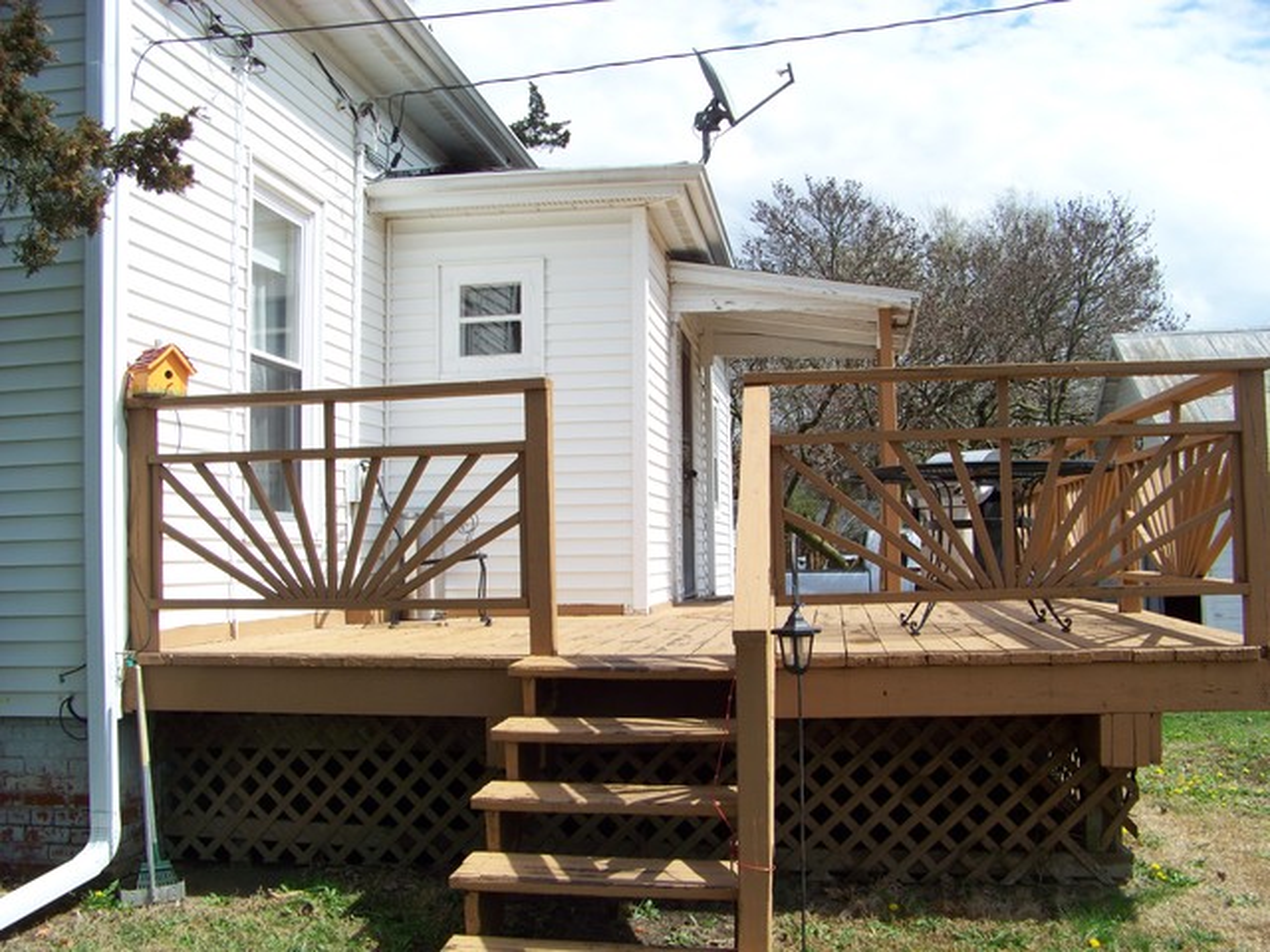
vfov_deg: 39.7
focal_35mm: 36
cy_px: 476
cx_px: 635
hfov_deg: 51.4
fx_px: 1321
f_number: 4
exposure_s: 1/500
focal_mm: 5.85
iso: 67
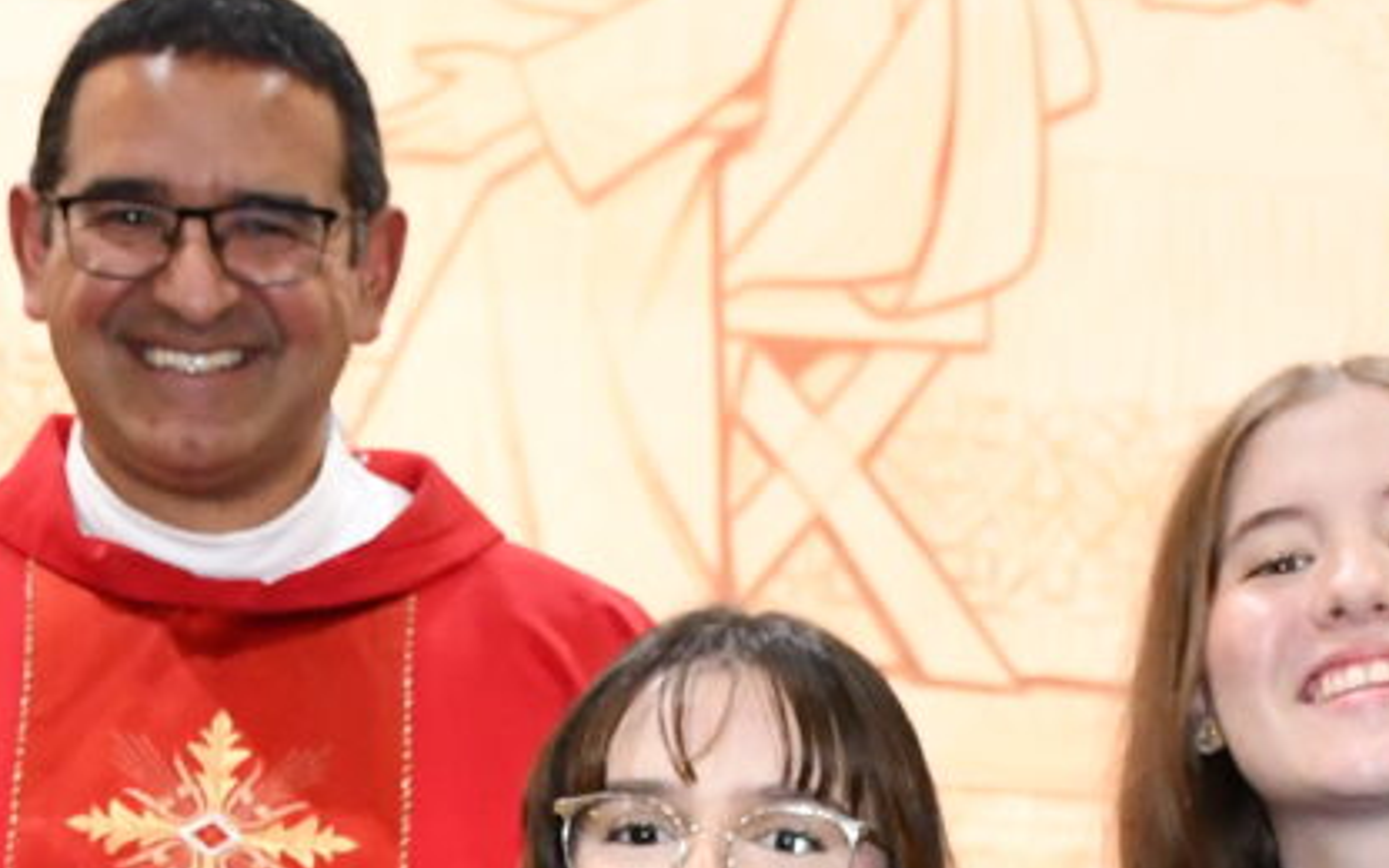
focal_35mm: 160
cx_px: 367
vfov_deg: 7.9
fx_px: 6057
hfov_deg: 13.0
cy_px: 1643
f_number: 3.8
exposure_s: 1/60
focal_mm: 23
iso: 2800
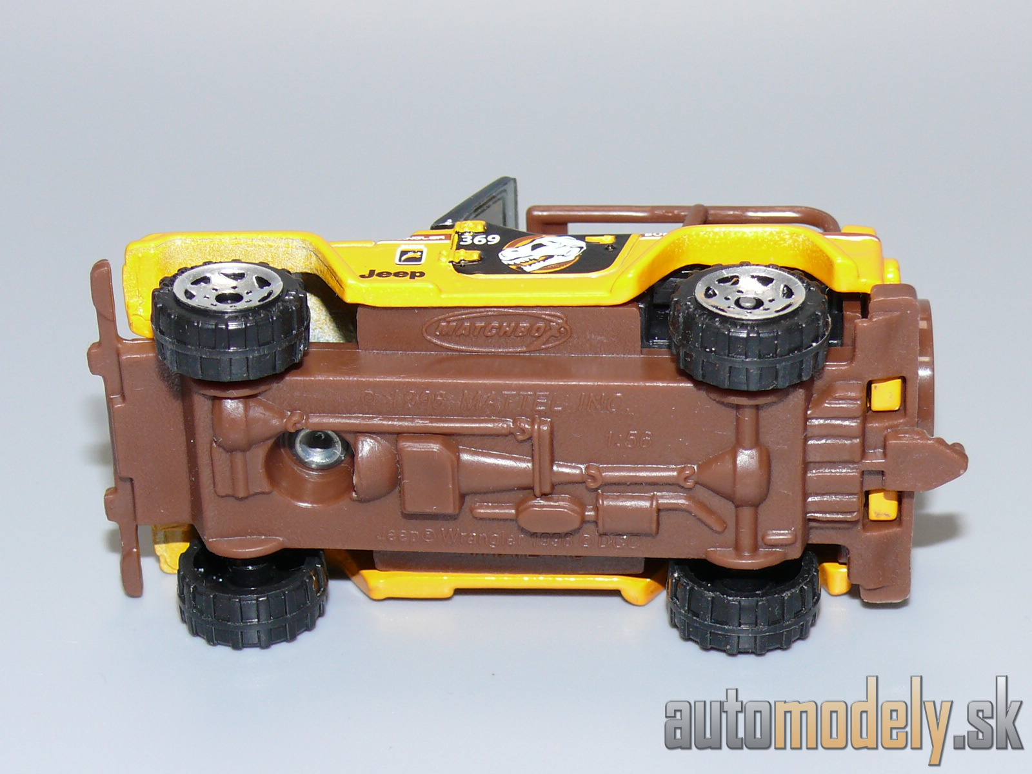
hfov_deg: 18.2
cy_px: 387
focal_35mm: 108
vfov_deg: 13.7
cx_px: 516
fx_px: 3220
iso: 100
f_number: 4
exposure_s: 1/30
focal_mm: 13.8
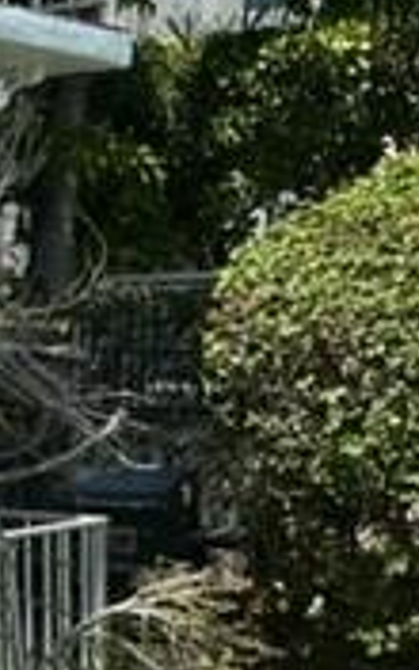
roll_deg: +0.7
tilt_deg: -0.6
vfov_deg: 20.6
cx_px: -472
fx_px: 1827
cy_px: 491
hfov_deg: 11.5
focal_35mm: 100
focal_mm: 4.2
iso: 32
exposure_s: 1/3040
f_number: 1.6
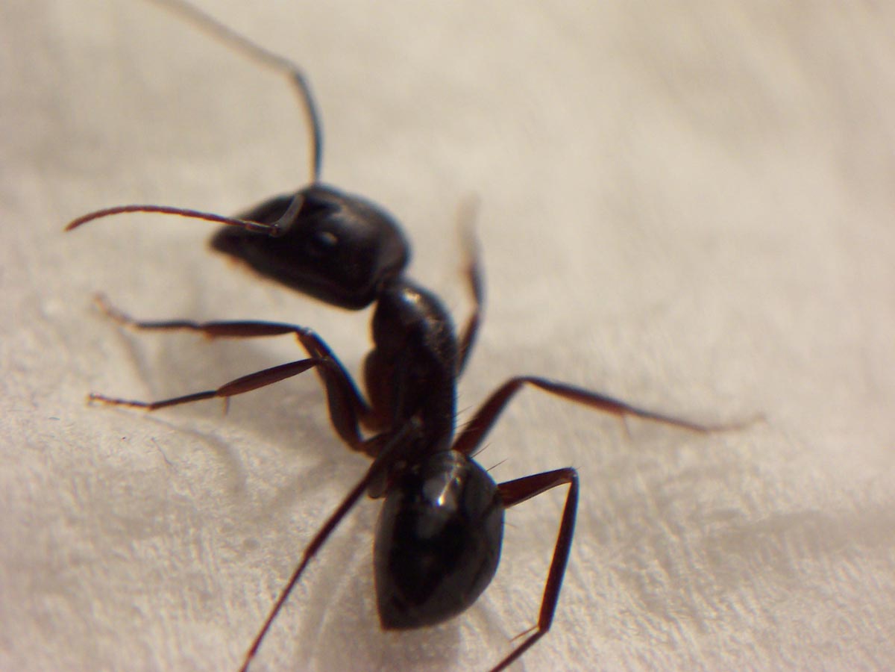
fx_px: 3723
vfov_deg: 10.3
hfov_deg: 13.7
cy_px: 336
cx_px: 448
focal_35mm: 144
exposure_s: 1/125
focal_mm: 22.4
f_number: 4.9
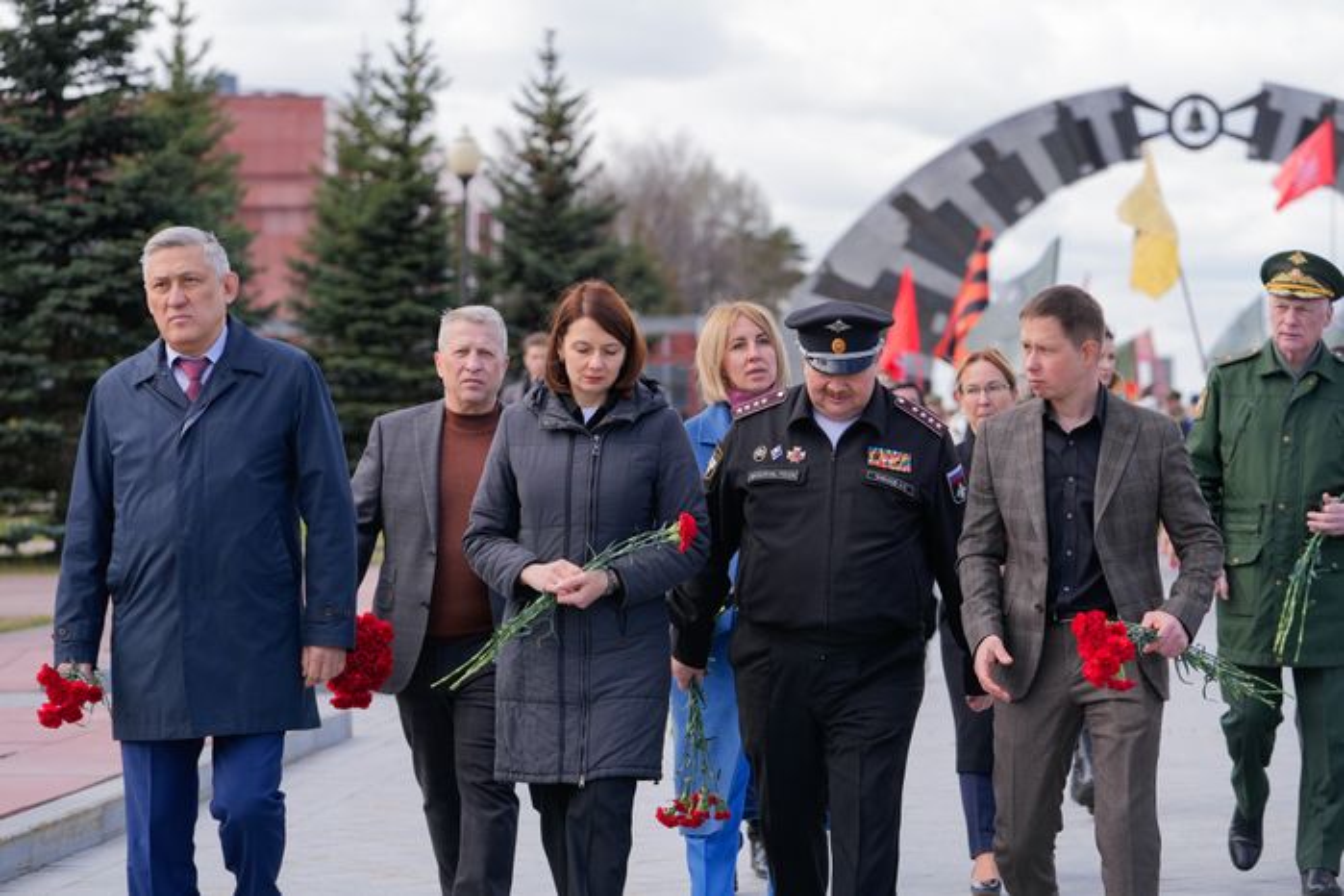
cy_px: 448
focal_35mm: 109
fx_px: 4069
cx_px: 672
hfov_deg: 18.8
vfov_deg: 12.6
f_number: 4.5
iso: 320
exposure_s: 1/1000
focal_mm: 109
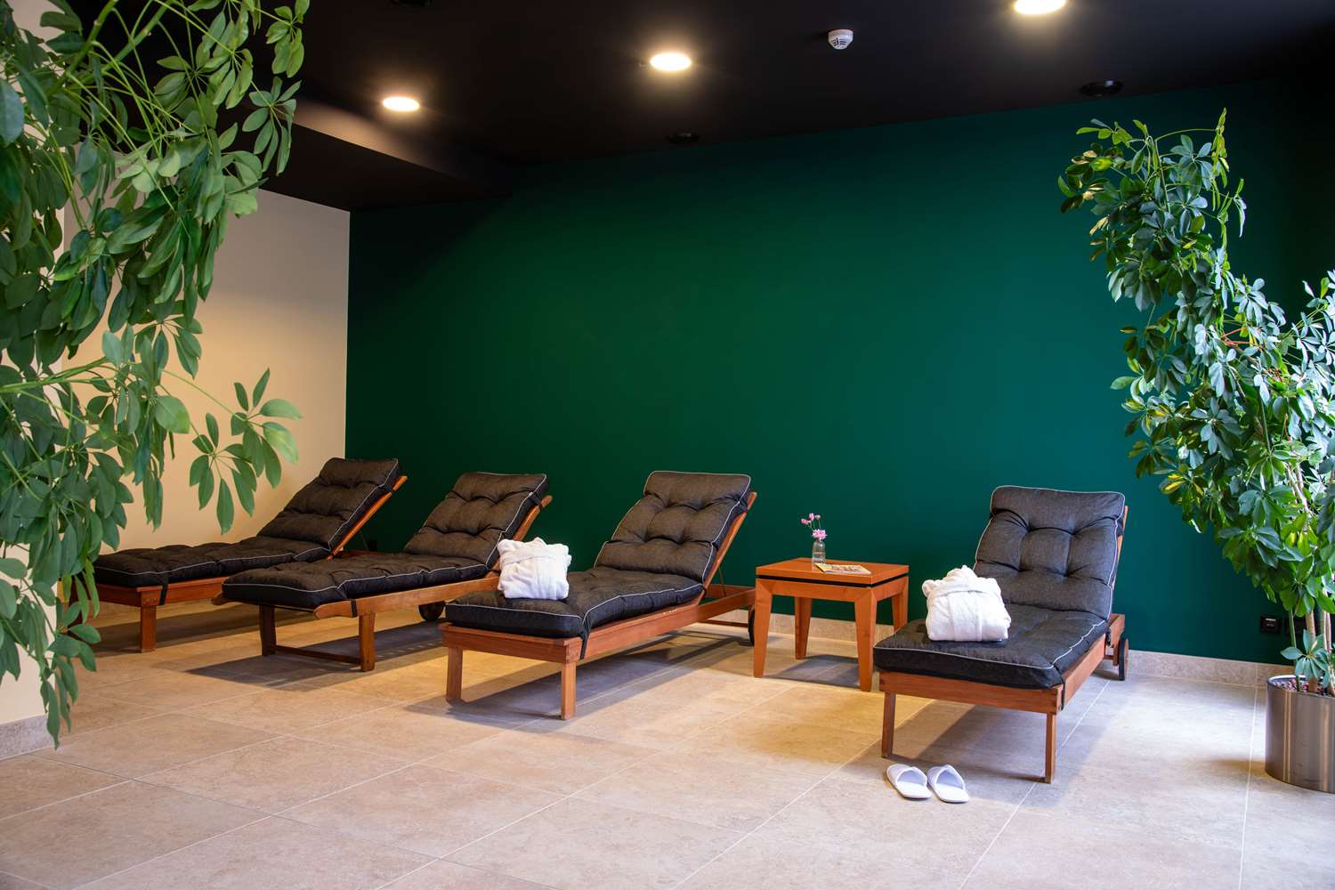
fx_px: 1149
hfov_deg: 60.3
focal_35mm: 31
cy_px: 445
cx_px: 668
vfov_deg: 42.3
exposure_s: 2.5
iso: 160
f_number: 8
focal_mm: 31
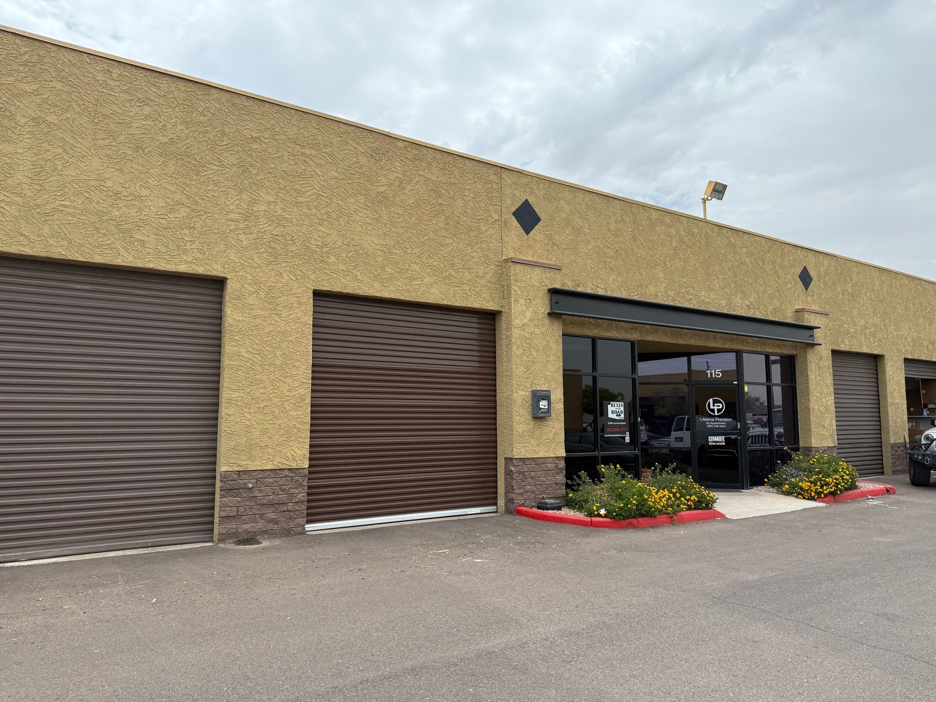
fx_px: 649
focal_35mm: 24
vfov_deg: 56.8
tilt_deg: +6.0
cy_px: 351
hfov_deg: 71.6
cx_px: 468
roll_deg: -0.3
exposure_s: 1/4673
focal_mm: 6.76
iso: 100
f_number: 1.78
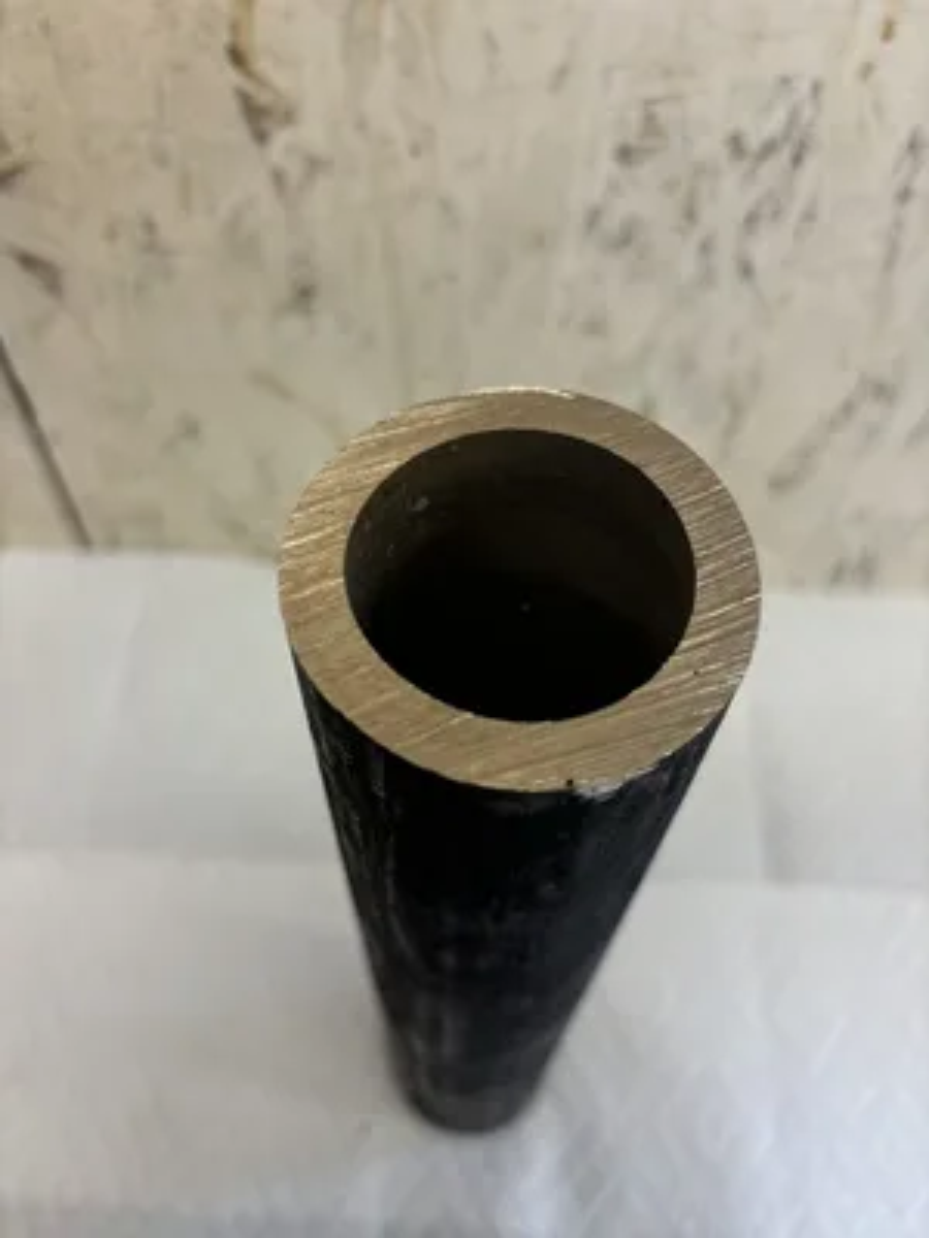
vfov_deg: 67.3
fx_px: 930
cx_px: 464
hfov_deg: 53.1
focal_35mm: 26
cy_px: 619
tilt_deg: -55.9
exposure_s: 1/120
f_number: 1.6
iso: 80
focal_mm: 5.96
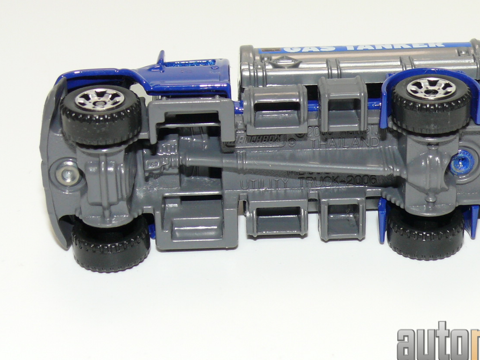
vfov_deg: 13.8
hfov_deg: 18.4
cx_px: 297
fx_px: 1484
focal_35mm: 107
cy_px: 118
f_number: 4
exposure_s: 1/30
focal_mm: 11.2
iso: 100
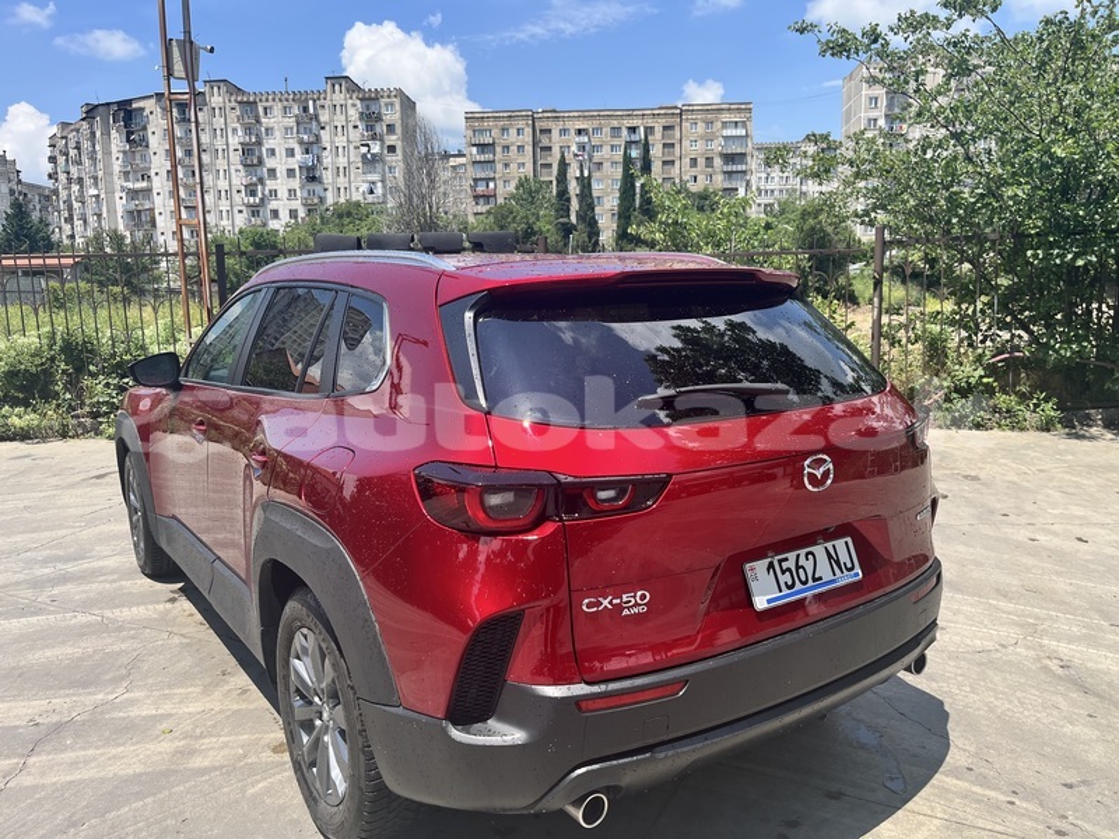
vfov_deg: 53.1
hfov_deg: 67.3
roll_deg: +1.0
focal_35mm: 26
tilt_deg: -7.9
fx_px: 840
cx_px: 560
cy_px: 420
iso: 50
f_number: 1.6
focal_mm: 5.1
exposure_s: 1/1992
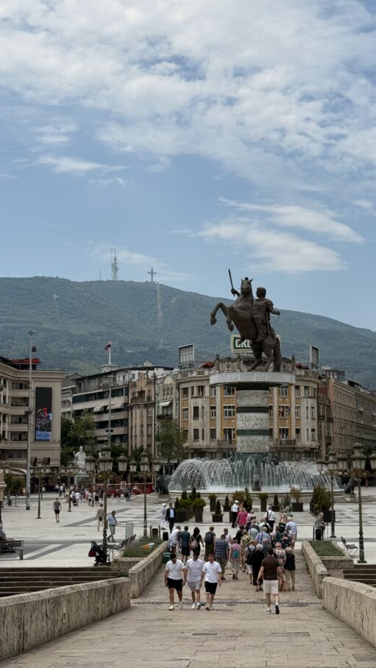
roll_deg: +0.8
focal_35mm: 59
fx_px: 1045
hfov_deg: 20.4
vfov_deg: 35.4
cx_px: 230
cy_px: 349
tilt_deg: +4.7
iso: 80
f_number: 1.78
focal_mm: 6.76
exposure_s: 1/11364
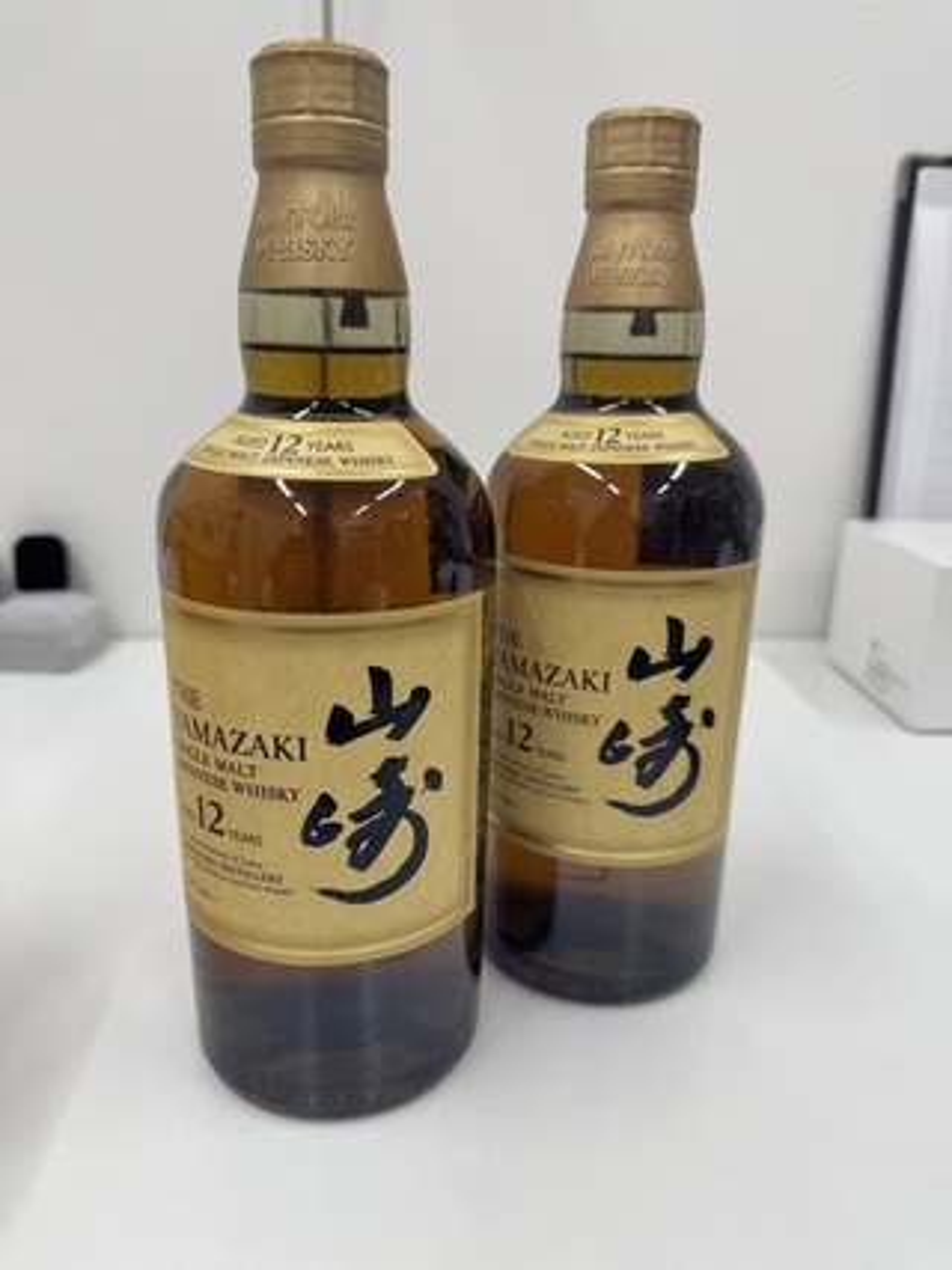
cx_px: 476
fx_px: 880
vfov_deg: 71.6
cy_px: 635
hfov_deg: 56.8
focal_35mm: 24
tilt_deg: -16.7
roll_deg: -2.4
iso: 64
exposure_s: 1/120
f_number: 1.78
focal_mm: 6.76
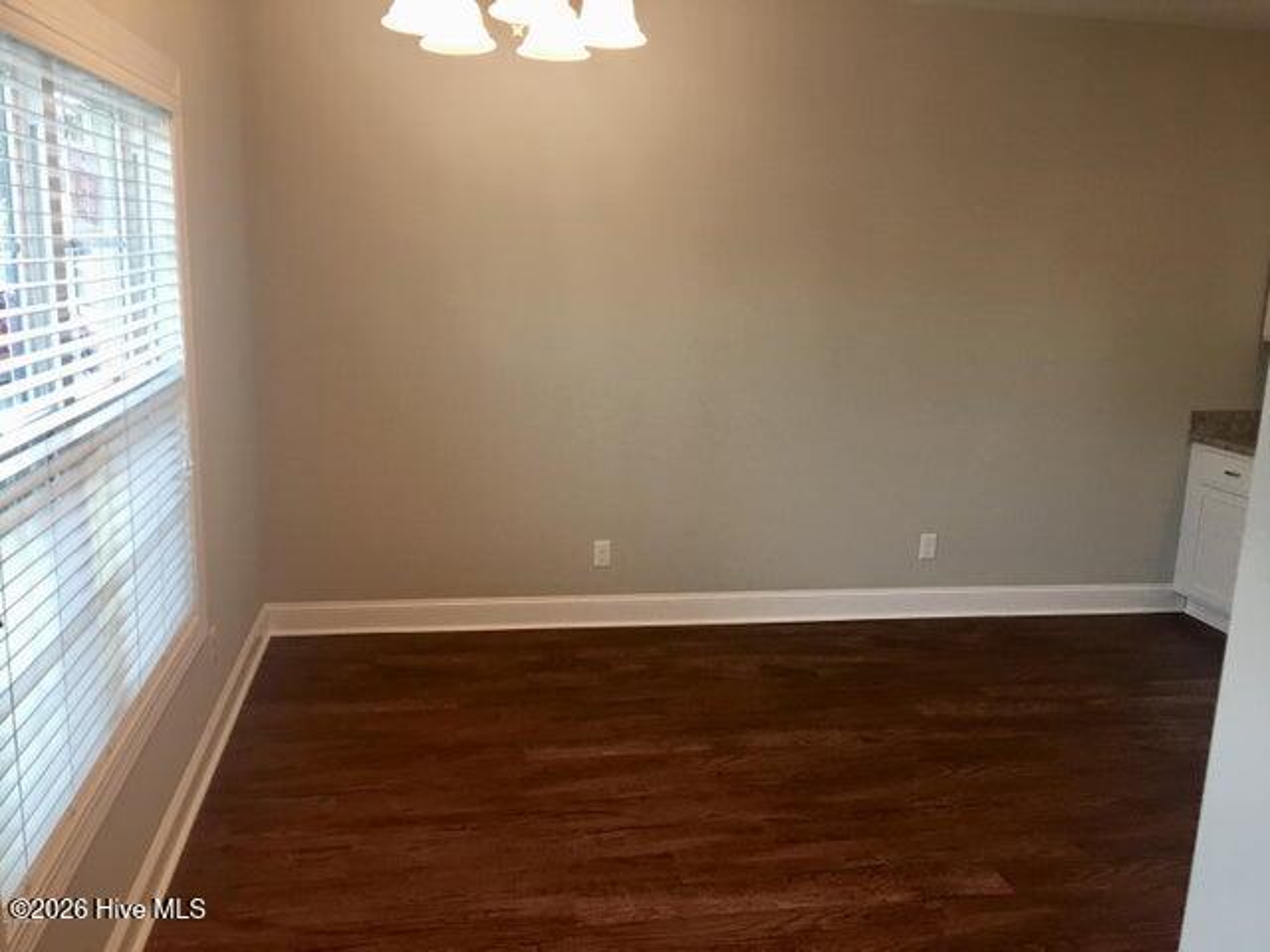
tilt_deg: -11.5
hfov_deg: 61.7
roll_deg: -2.1
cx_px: 635
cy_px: 476
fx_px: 1064
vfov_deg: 48.2
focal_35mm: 29
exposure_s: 1/30
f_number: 2.2
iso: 40
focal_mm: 4.15
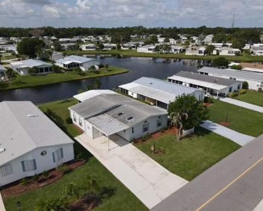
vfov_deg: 55.0
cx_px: 125
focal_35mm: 26
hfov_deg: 66.0
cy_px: 106
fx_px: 202
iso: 100
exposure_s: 1/80
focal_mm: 4.5
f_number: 2.8
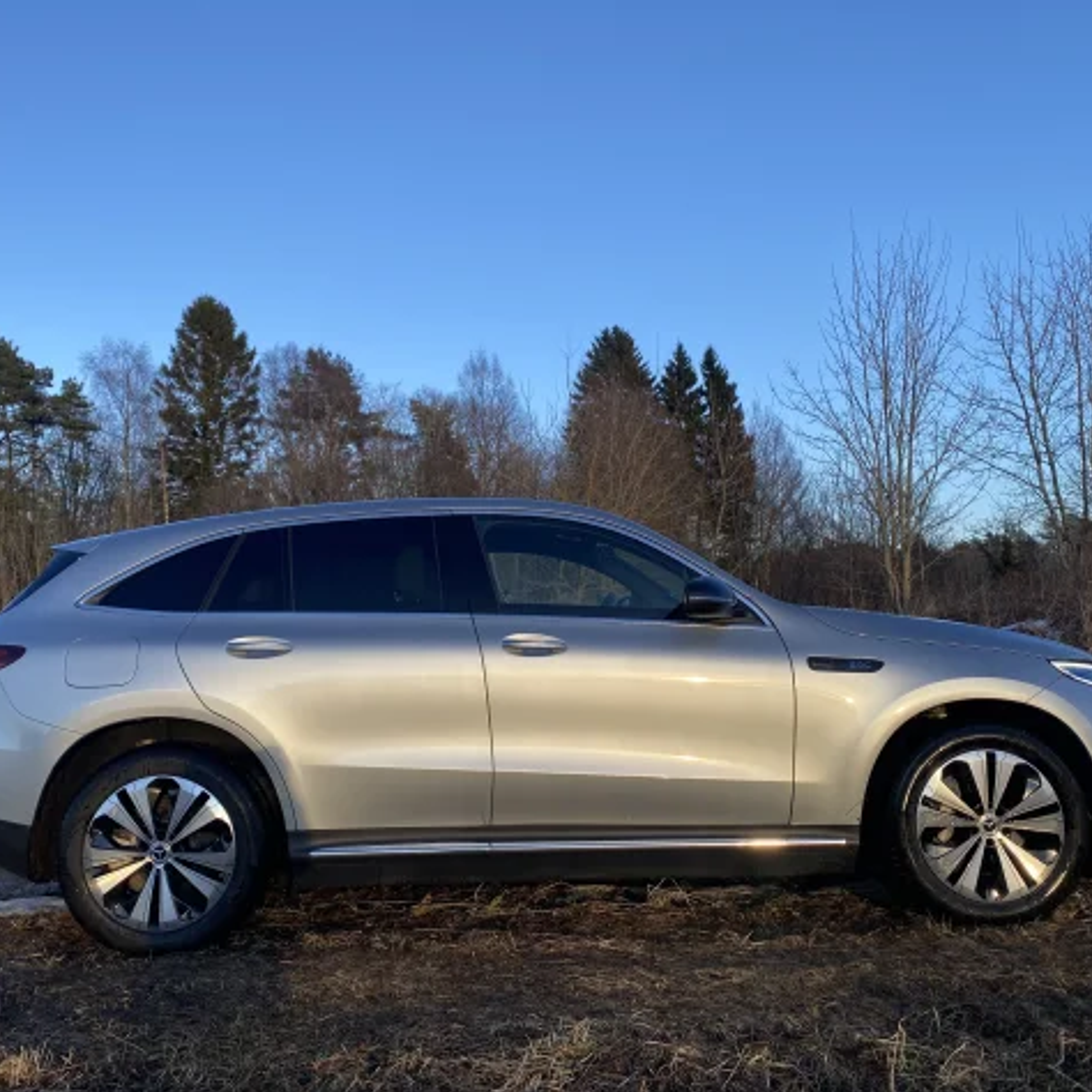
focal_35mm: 31
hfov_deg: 52.5
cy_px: 544
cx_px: 505
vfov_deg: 52.5
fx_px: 1106
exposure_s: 1/864
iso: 32
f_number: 1.8
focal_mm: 4.25
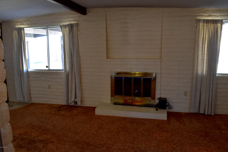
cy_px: 76
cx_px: 114
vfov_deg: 47.9
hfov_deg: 67.4
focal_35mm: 27
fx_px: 171
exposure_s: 1/20
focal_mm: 18
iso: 400
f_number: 6.3
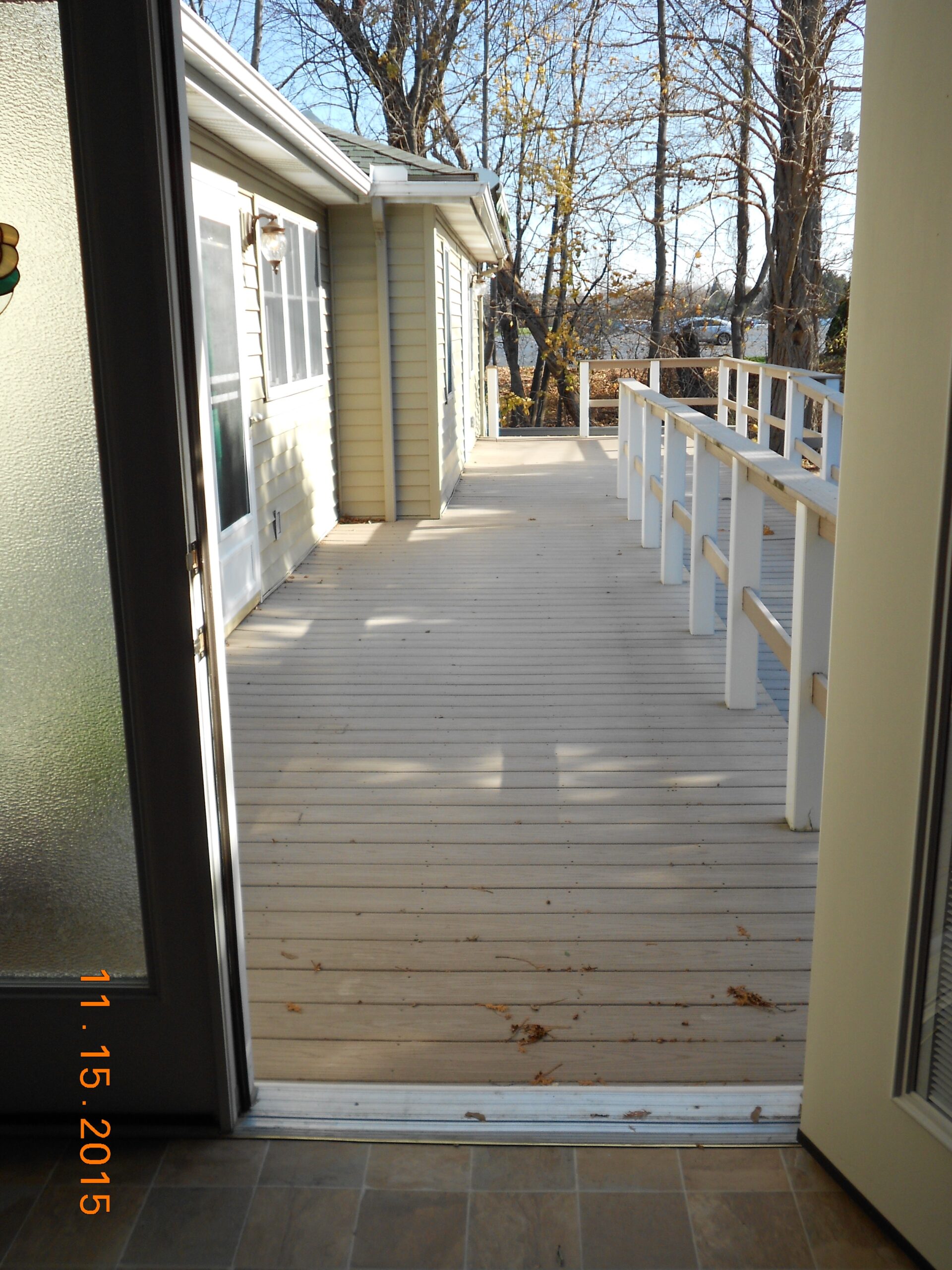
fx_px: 1173
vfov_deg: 56.8
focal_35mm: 32
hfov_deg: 44.2
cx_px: 476
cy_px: 635
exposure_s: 1/250
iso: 80
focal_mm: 5.8
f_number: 3.6
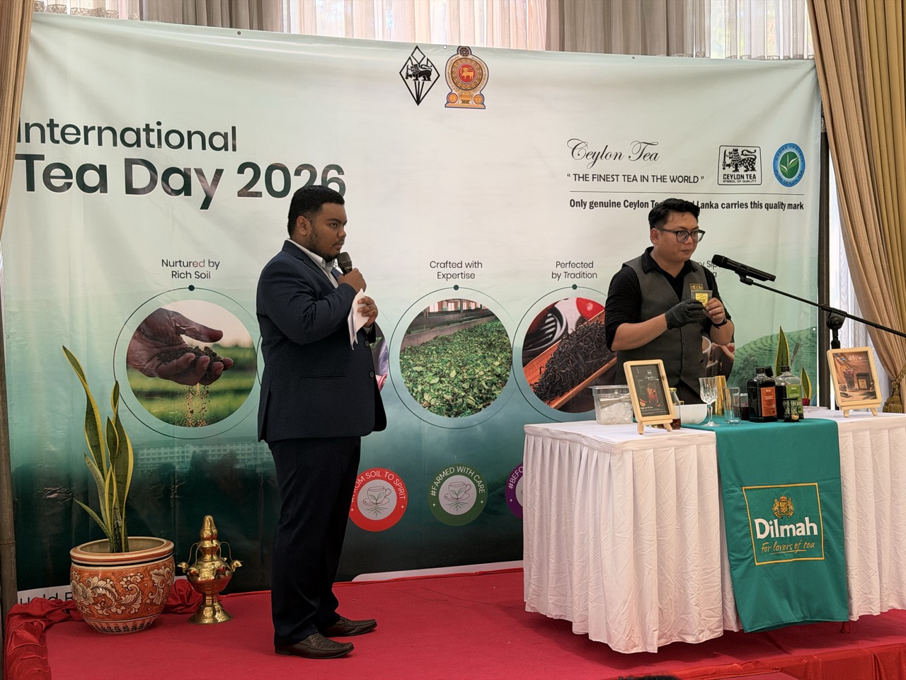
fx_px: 1256
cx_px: 453
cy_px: 340
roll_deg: +0.9
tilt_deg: -0.1
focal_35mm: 48
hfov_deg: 39.7
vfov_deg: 30.3
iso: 200
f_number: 1.78
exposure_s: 1/33
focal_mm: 6.76
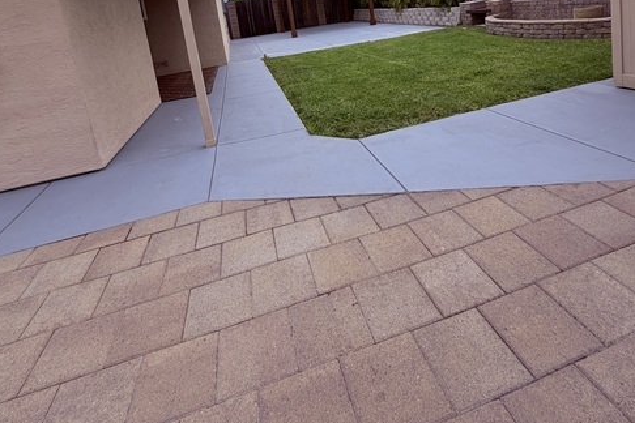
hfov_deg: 84.0
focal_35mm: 20
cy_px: 53
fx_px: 353
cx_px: 319
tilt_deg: -6.8
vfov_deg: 54.9
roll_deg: +9.4
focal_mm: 2.22
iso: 50
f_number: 2.2
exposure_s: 1/502
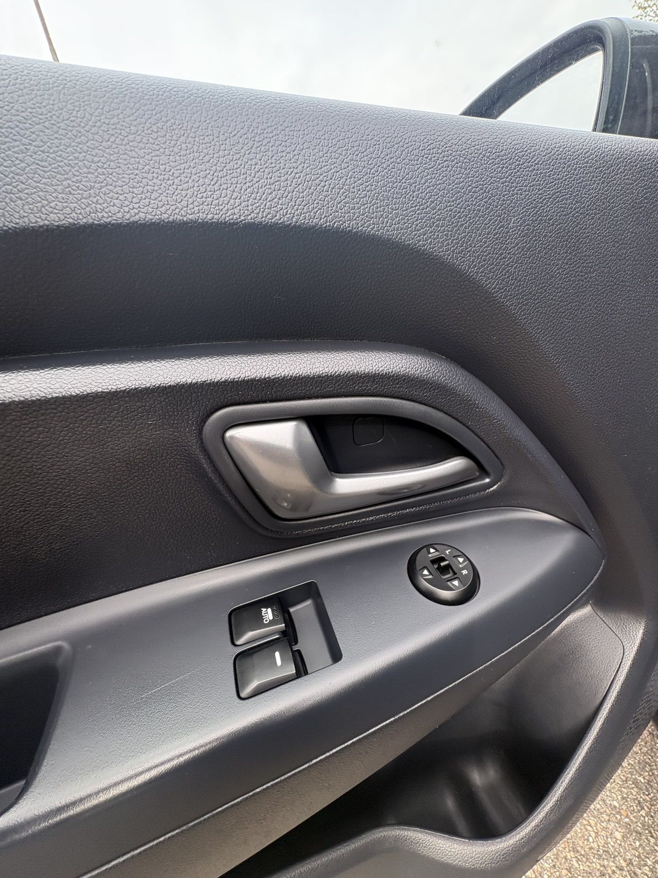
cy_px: 439
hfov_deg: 85.7
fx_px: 355
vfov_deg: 102.1
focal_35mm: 14
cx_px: 329
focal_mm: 2.22
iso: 64
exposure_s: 1/131
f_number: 2.2
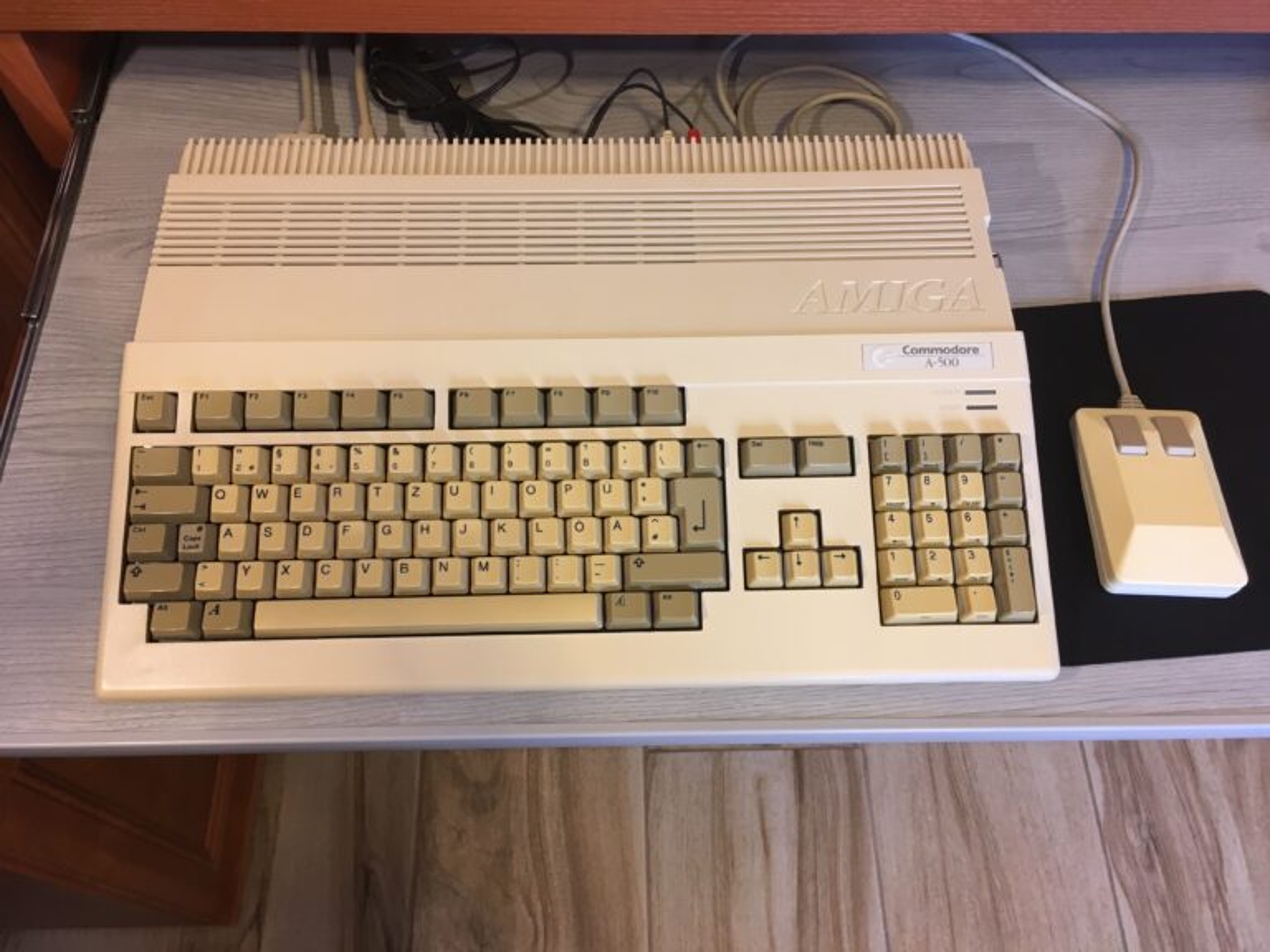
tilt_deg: -62.5
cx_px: 635
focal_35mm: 29
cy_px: 476
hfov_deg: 61.7
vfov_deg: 48.2
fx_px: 1064
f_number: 2.2
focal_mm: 4.15
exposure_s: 1/33
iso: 80
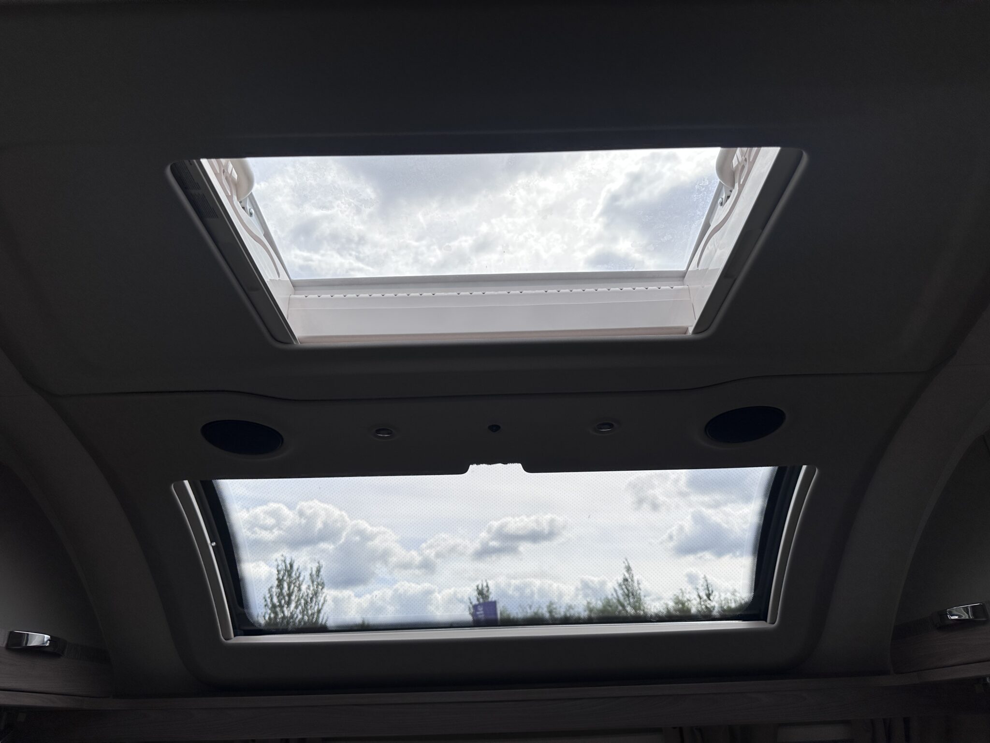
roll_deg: +1.6
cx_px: 495
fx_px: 686
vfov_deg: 56.8
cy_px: 372
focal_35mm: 24
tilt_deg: +24.8
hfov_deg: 71.6
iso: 80
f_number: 1.78
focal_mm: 6.86
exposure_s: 1/4184
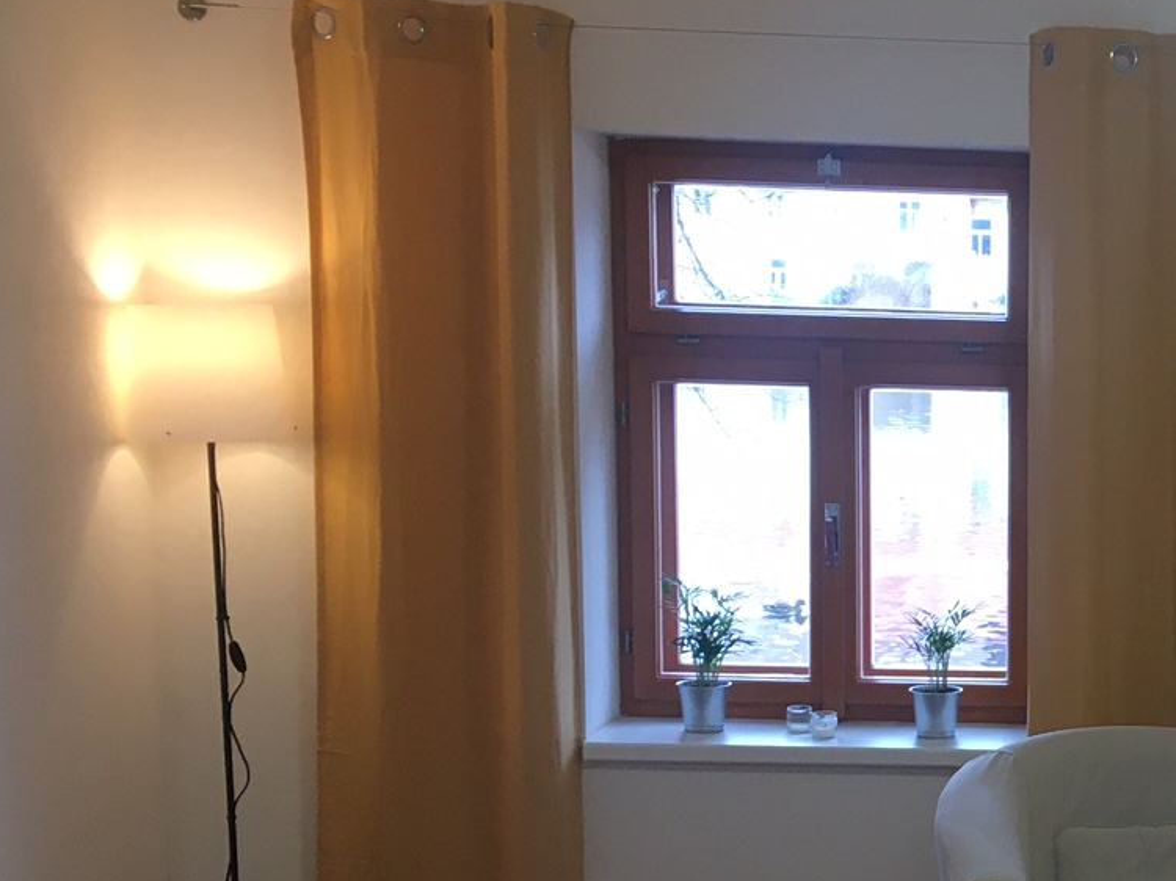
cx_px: 1364
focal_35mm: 78
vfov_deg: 18.7
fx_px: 2649
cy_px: 716
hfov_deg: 23.2
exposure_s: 1/33
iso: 40
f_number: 2.2
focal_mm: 4.15
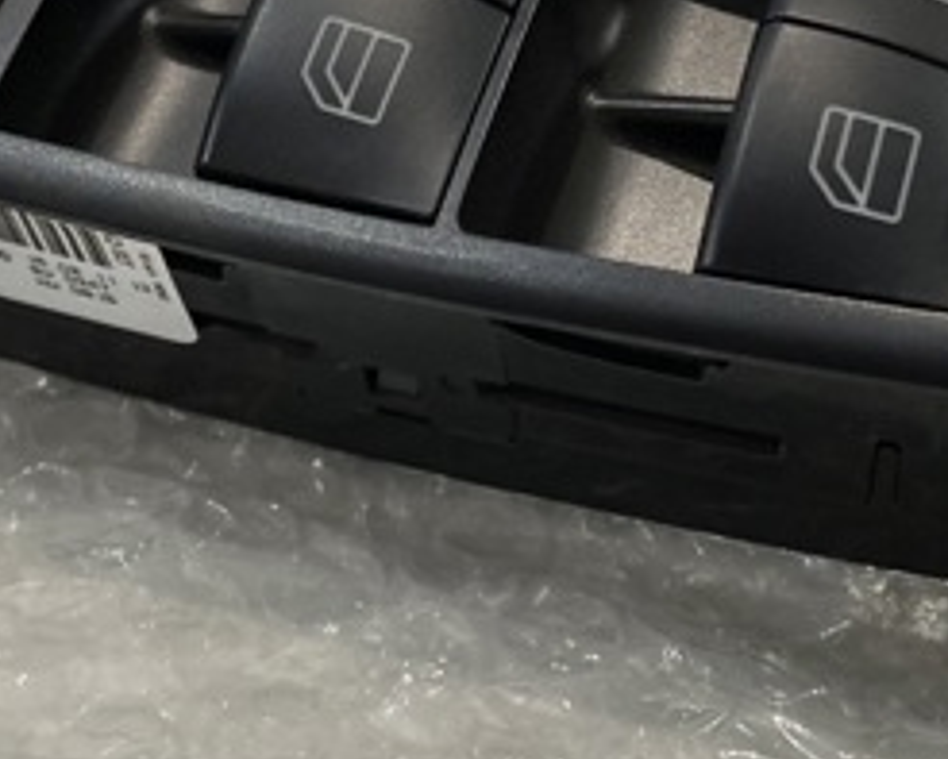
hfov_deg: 28.7
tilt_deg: -26.3
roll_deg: -3.8
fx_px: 1853
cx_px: 509
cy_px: 225
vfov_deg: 23.0
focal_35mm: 66
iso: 400
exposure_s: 1/50
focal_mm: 4.25
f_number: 1.8
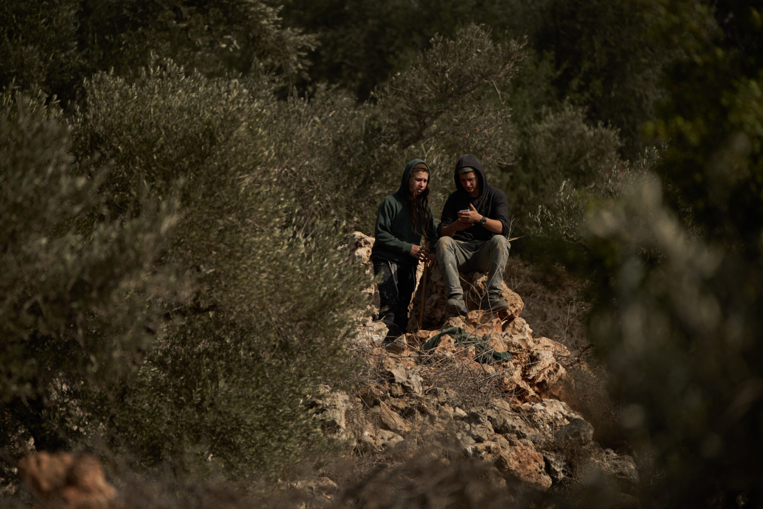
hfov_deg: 5.9
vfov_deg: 4.0
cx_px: 382
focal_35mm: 348
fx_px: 7376
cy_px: 254
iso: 500
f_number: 5.6
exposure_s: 1/8000
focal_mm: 348
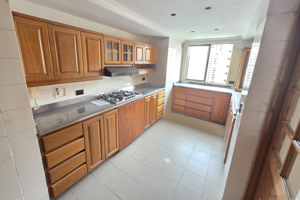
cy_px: 97
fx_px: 117
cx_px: 146
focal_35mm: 14
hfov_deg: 104.2
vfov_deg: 81.2
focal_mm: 2.2
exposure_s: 1/60
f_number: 1.9
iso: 250
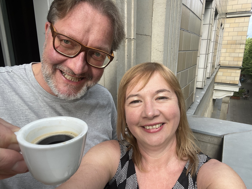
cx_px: 126
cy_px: 94
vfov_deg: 58.9
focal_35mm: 23
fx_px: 167
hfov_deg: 73.9
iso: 25
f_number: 2.2
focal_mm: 2.71
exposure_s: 1/131
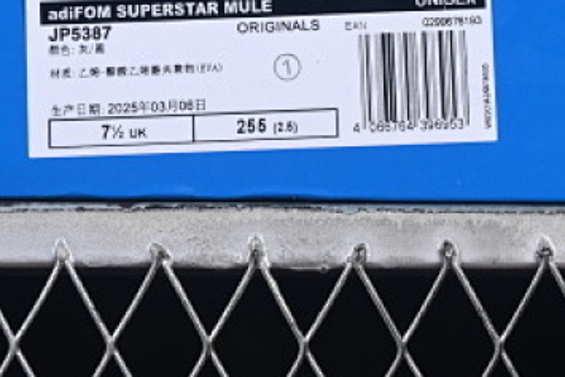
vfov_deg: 6.0
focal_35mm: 228
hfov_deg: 9.0
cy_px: -151
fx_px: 3580
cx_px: 384
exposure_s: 1/80
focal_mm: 50
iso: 160
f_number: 8
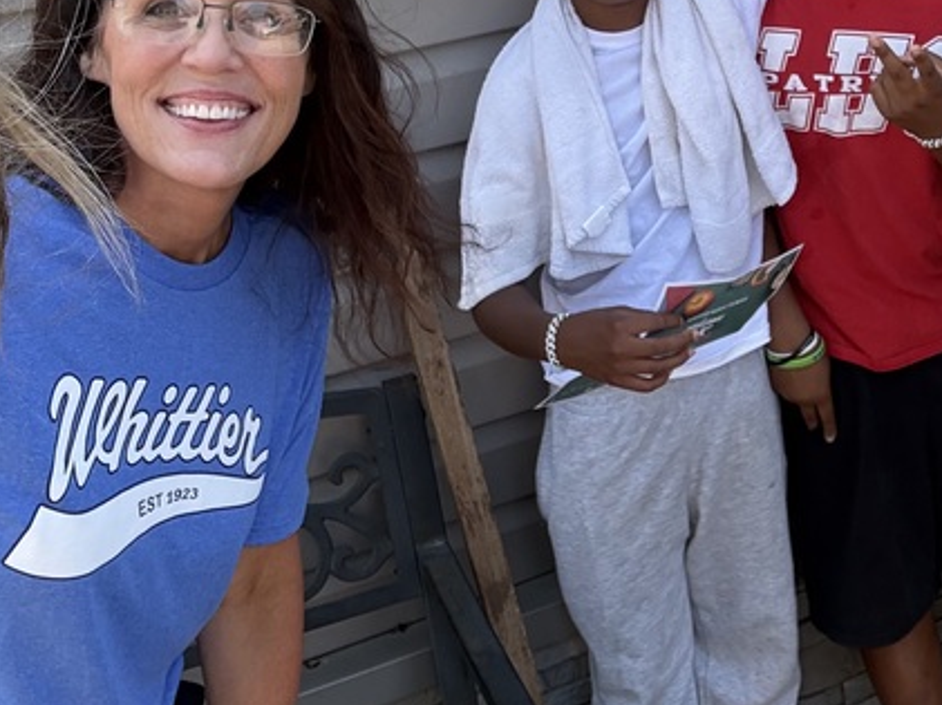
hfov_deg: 33.7
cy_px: 110
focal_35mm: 56
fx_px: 1523
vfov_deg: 25.5
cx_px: 698
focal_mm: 2.69
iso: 25
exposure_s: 1/286
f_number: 1.9
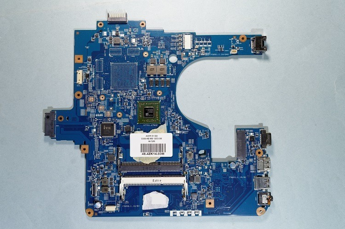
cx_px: 172
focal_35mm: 33
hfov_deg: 57.3
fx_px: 316
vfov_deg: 39.9
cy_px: 114
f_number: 8
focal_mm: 22
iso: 100
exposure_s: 1/6
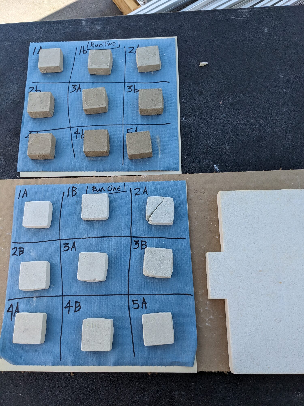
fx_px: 316
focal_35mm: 27
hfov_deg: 51.4
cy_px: 203
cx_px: 152
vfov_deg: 65.3
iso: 47
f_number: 1.73
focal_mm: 4.38
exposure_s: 1/709
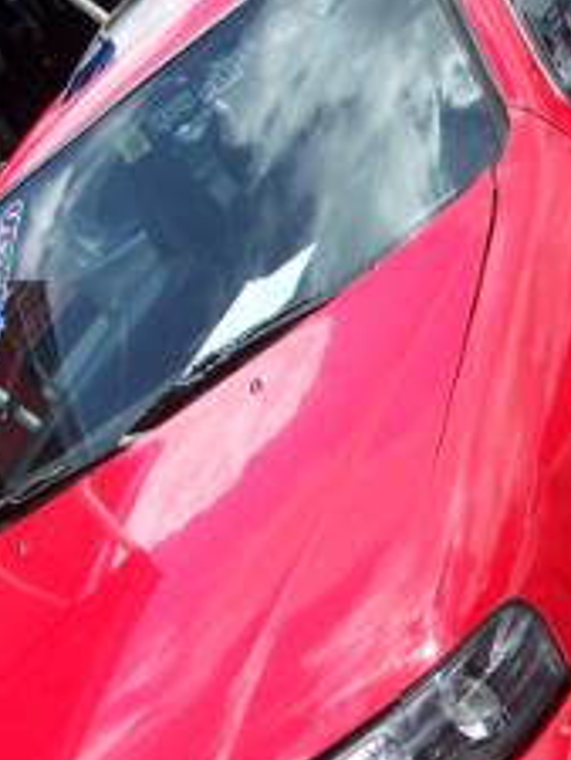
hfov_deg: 13.7
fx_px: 2373
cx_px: 405
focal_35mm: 108
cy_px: 486
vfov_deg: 18.2
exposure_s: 1/320
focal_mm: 6.3
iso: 64
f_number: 4
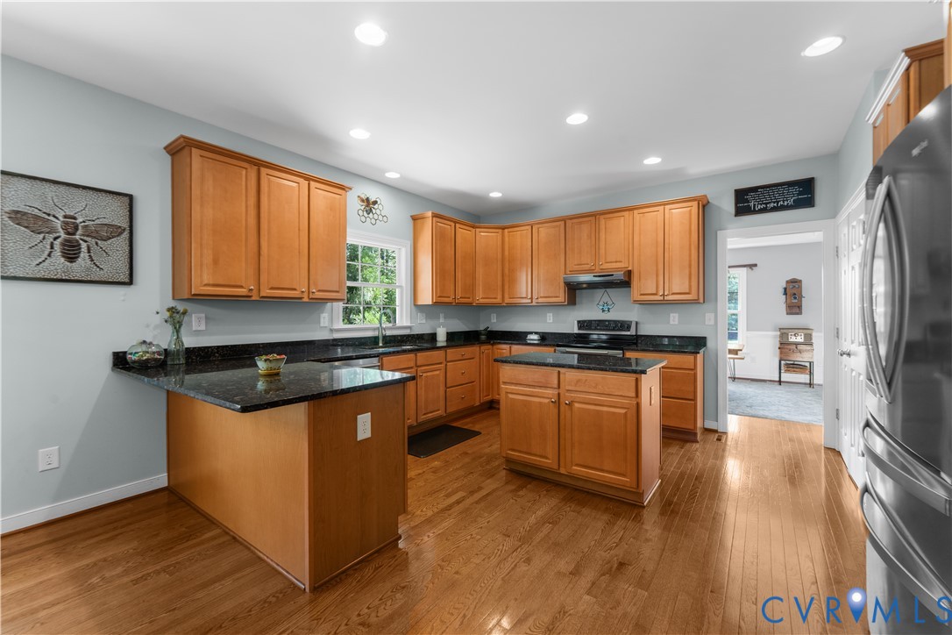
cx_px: 476
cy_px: 318
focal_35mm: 14
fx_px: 370
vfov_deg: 81.2
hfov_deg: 104.3
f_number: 9
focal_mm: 14
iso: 640
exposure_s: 1/3
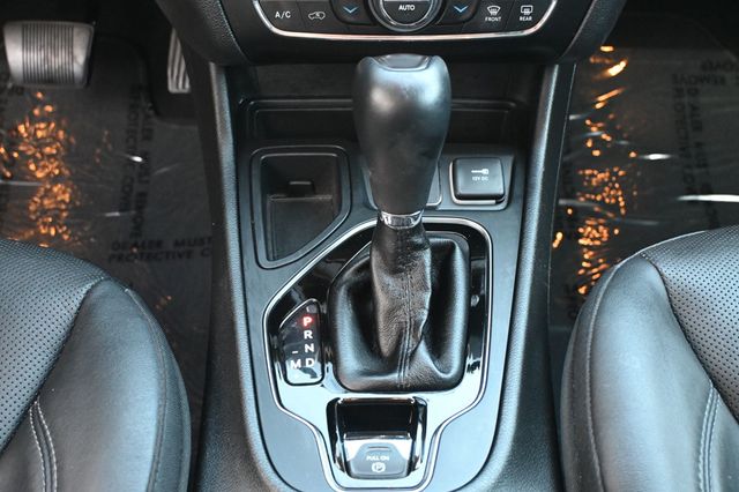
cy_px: 246
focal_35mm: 47
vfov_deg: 28.5
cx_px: 370
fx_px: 969
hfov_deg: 41.7
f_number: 5
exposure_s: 1/60
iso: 3200
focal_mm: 31.5
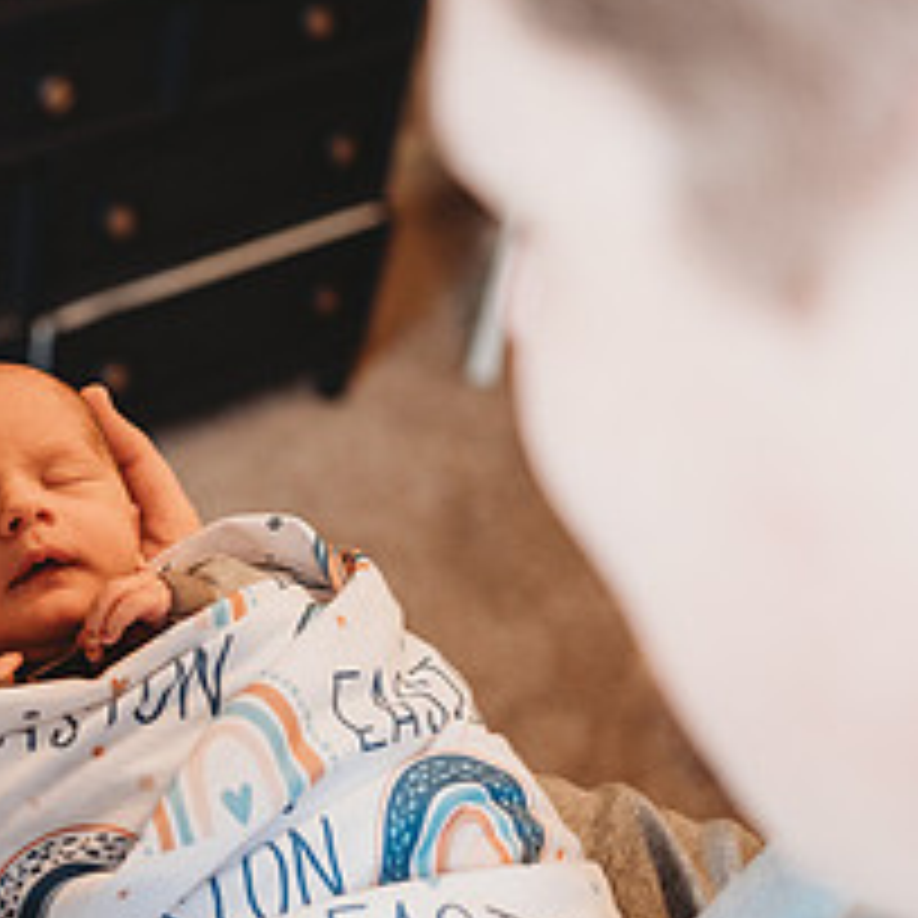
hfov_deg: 27.1
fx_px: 1740
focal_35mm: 58
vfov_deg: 29.4
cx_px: -90
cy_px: 587
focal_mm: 24
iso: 500
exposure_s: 1/160
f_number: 2.2
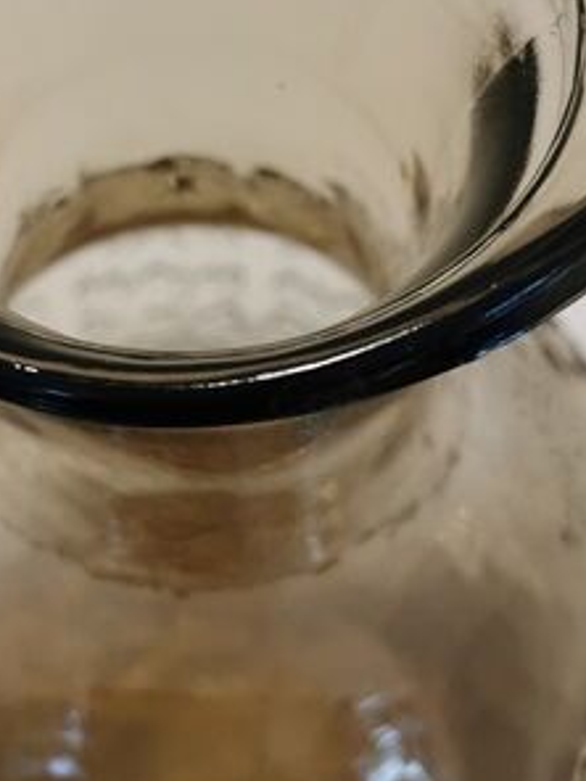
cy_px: 98
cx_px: 148
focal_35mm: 70
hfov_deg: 20.8
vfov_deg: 26.9
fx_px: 1580
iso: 160
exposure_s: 1/100
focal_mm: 5.58
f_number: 1.8
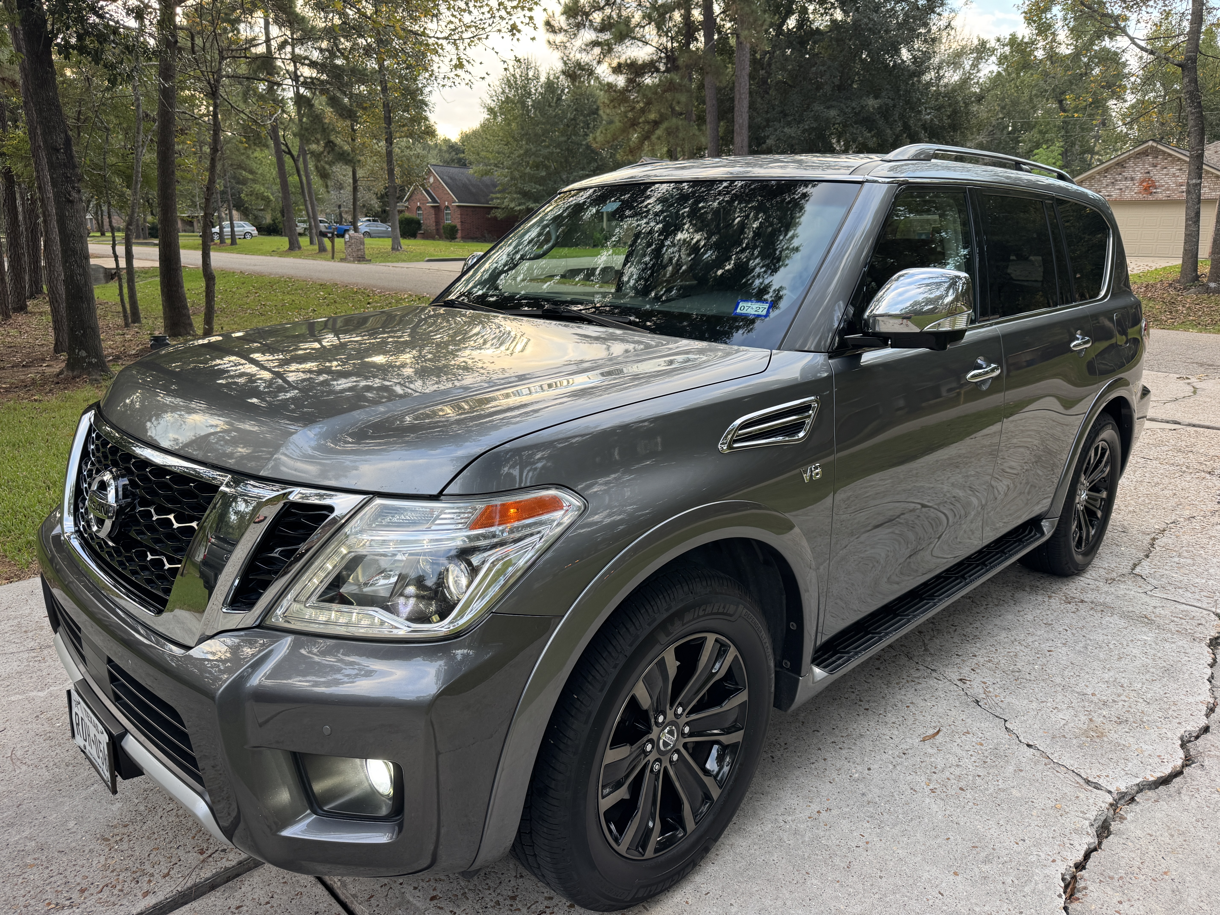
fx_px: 846
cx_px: 610
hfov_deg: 71.6
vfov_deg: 56.8
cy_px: 458
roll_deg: -0.6
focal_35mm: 24
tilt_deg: -15.0
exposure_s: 1/121
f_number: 1.78
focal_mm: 6.76
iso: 100
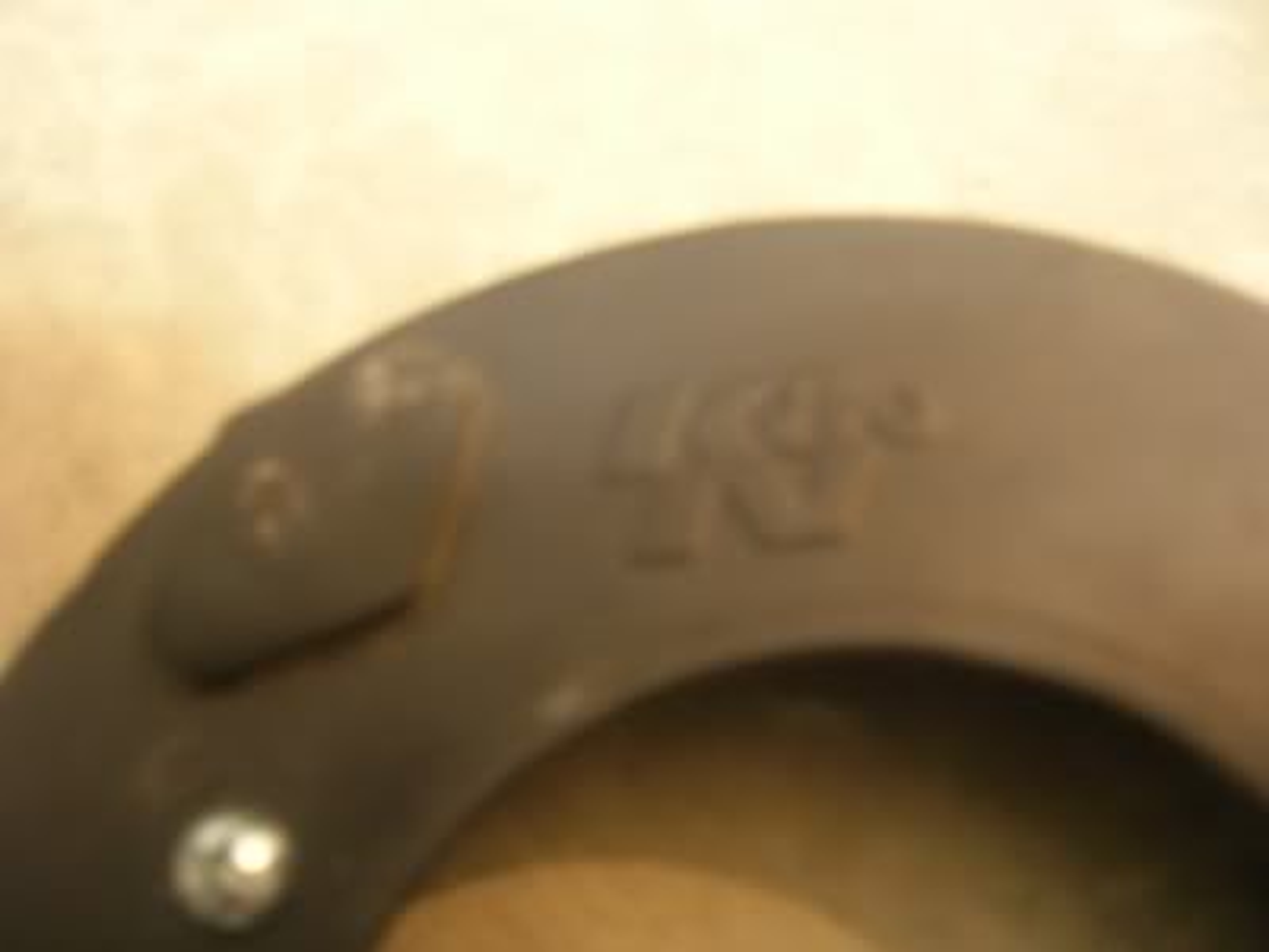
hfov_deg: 54.0
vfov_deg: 41.8
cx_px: 634
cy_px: 476
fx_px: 1246
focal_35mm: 34
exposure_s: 1/2.4
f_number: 2.9
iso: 200
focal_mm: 5.7
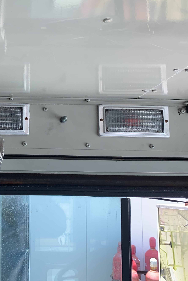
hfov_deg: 30.9
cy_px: 133
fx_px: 321
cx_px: 13
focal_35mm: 41
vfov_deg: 47.4
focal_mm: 4.25
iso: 25
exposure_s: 1/237
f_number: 1.8
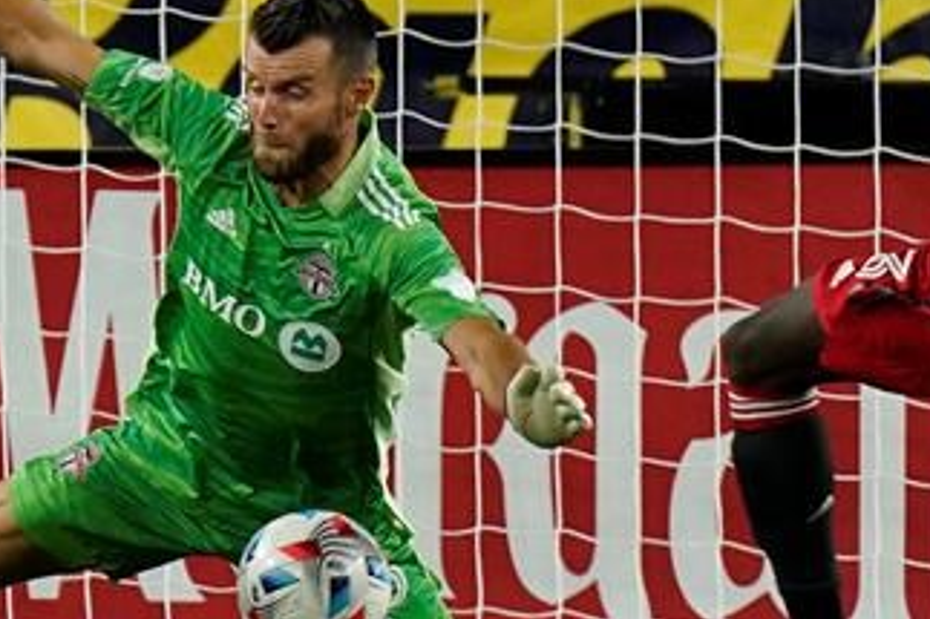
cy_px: 232
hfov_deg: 1.7
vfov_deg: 1.1
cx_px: 83
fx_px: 31164
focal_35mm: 1207
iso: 3200
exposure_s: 1/2000
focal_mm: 600
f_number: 4
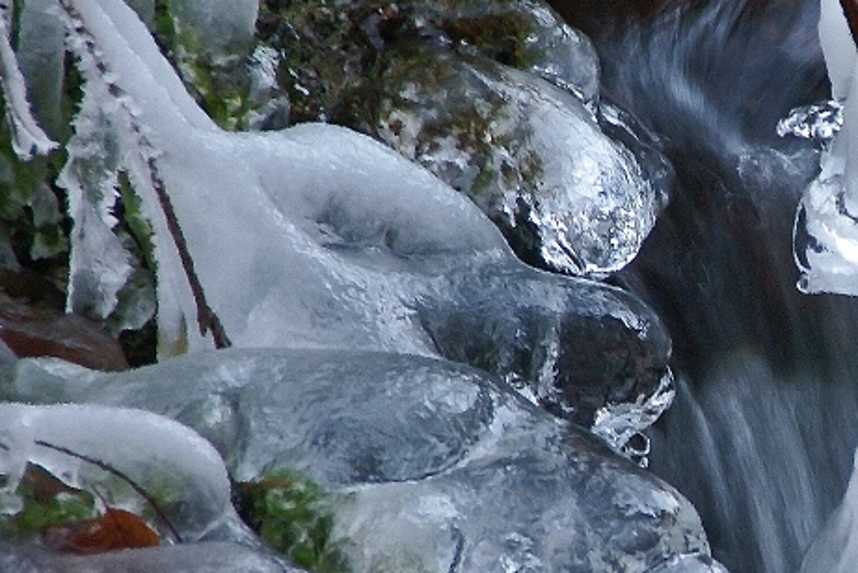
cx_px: 832
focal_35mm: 651
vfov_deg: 2.1
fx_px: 15525
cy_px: 362
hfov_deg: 3.2
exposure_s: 1/6
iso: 400
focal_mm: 200
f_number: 6.3
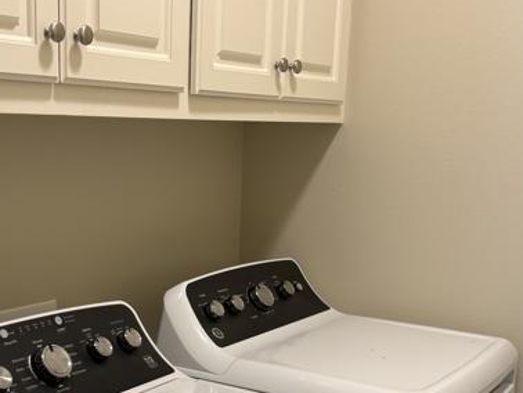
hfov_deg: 34.8
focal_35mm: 55
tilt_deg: -13.2
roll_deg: -1.3
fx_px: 832
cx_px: 210
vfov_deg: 26.1
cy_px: 321
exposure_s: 1/60
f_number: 1.6
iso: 80
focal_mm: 5.96
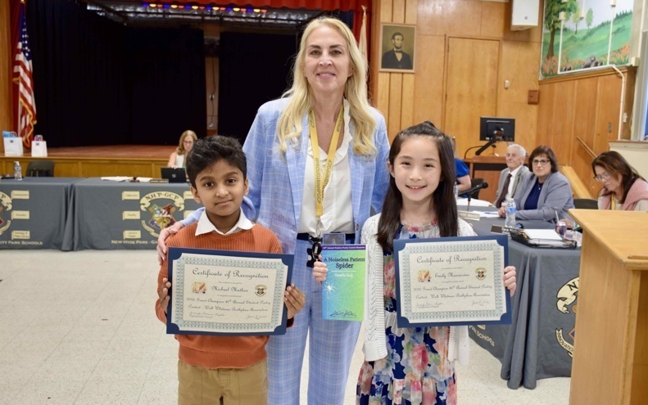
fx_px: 601
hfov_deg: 56.7
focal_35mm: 34
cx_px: 325
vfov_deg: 37.3
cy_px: 188
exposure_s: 1/30
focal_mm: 22
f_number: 4
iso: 800
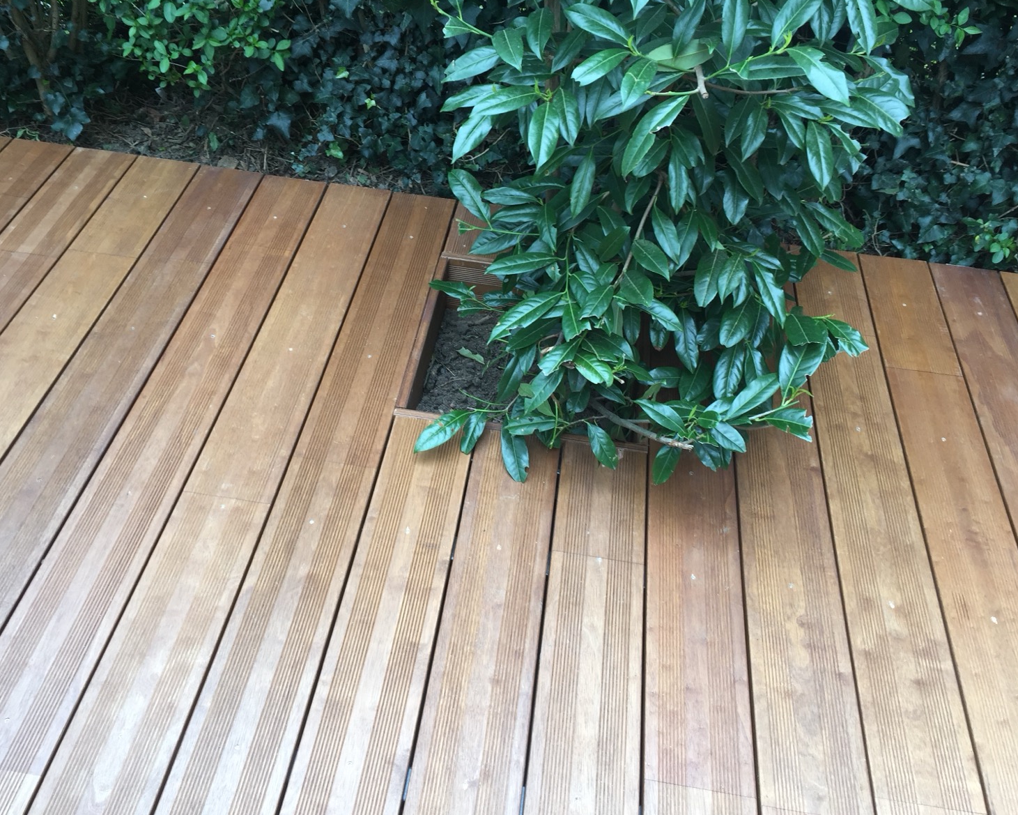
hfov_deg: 57.1
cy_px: 409
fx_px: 934
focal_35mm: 31
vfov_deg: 47.1
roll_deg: -4.2
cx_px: 479
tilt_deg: -44.5
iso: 32
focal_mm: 4.15
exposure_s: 1/106
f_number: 2.2
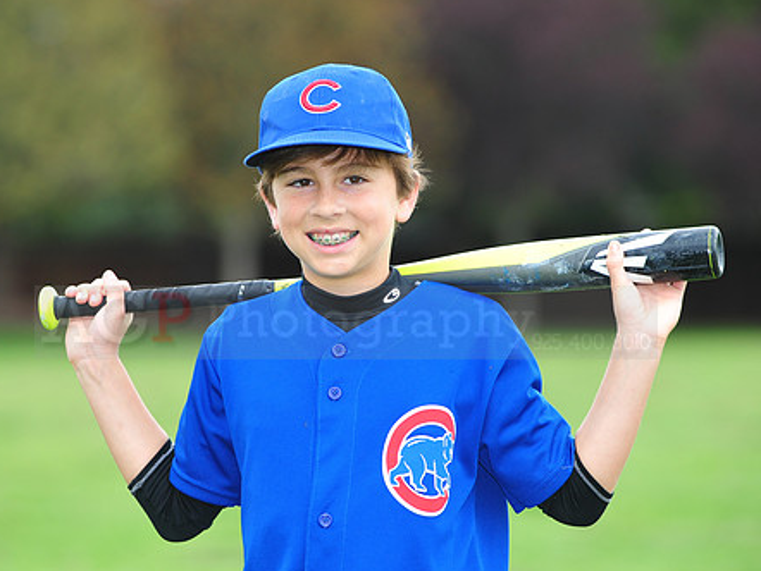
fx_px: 5543
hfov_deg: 7.9
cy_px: 308
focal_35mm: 252
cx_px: 324
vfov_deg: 5.9
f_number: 5
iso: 400
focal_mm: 200
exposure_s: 1/400
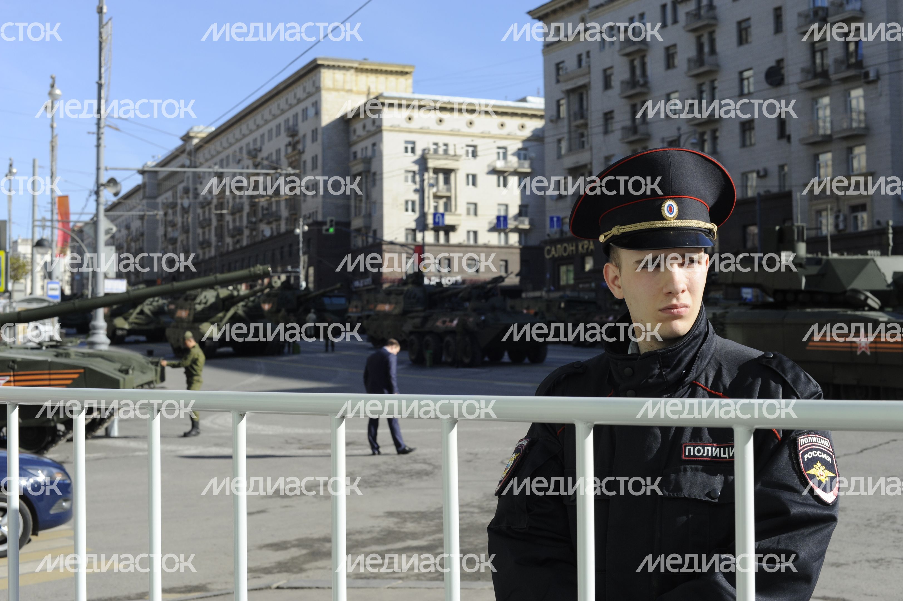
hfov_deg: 39.6
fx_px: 1253
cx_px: 452
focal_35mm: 50
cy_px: 300
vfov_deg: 27.0
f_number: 10
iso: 640
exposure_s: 1/800
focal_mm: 50
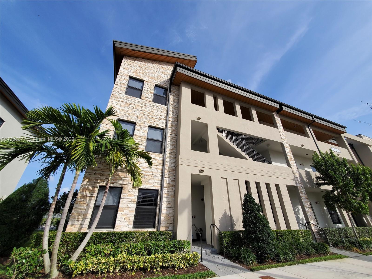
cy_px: 140
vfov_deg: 89.9
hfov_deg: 106.2
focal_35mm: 13
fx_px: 140
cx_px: 186
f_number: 2.2
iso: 50
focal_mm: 1.8
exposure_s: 1/1228
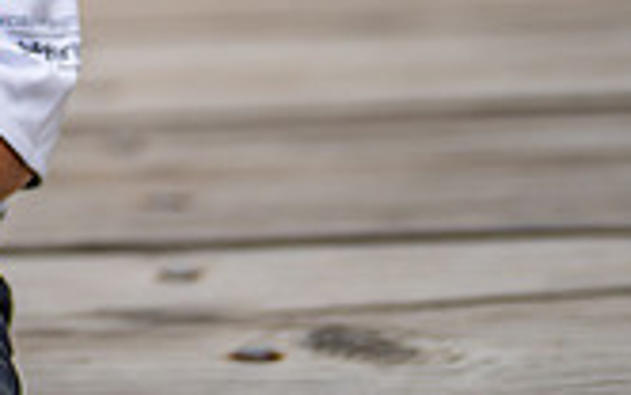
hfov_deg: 9.7
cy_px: -387
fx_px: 3597
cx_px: -344
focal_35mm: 209
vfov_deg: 6.1
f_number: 1.2
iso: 200
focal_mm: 50
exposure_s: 1/2500
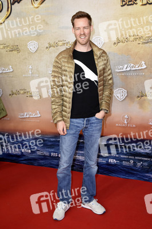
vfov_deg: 41.1
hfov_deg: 28.0
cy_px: 114
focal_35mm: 48
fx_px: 305
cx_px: 76
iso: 640
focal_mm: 32
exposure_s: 1/100
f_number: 6.3
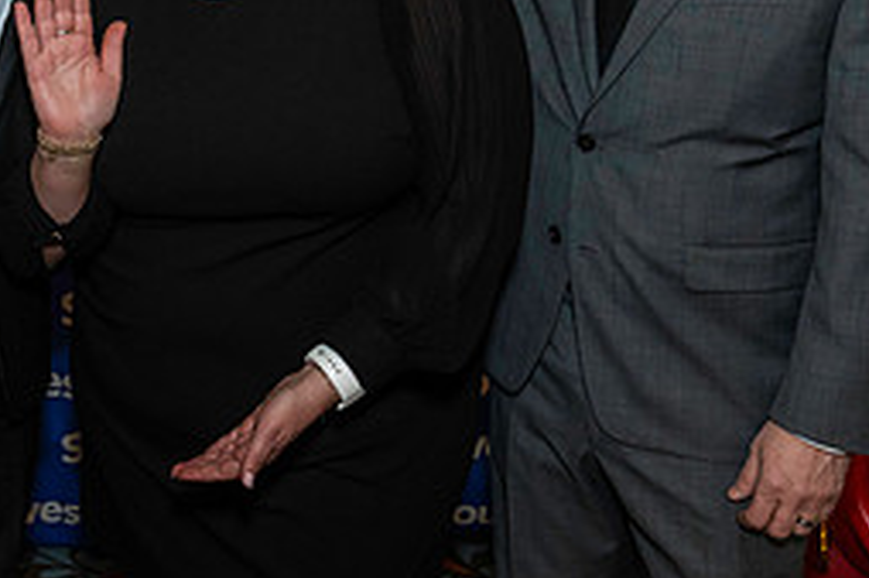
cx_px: 86
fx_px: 1544
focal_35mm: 64
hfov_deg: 30.1
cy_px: 104
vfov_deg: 20.9
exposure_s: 1/125
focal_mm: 28
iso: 3200
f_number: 3.5
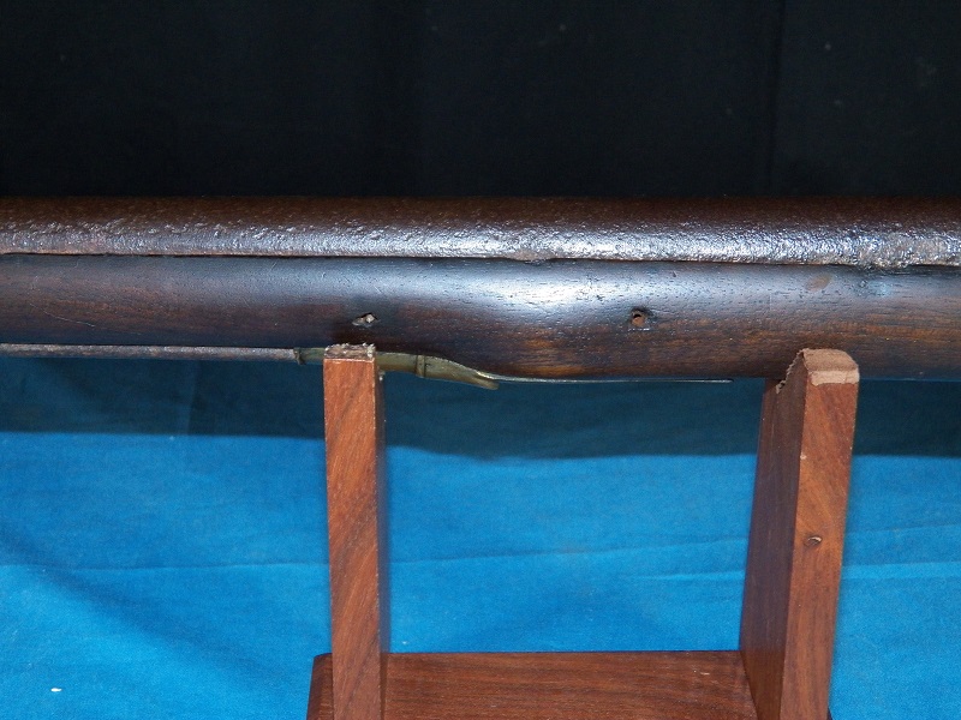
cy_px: 360
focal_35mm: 62
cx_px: 480
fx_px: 1721
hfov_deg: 31.2
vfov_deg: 23.7
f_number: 3.6
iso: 400
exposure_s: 1/40
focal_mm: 11.2
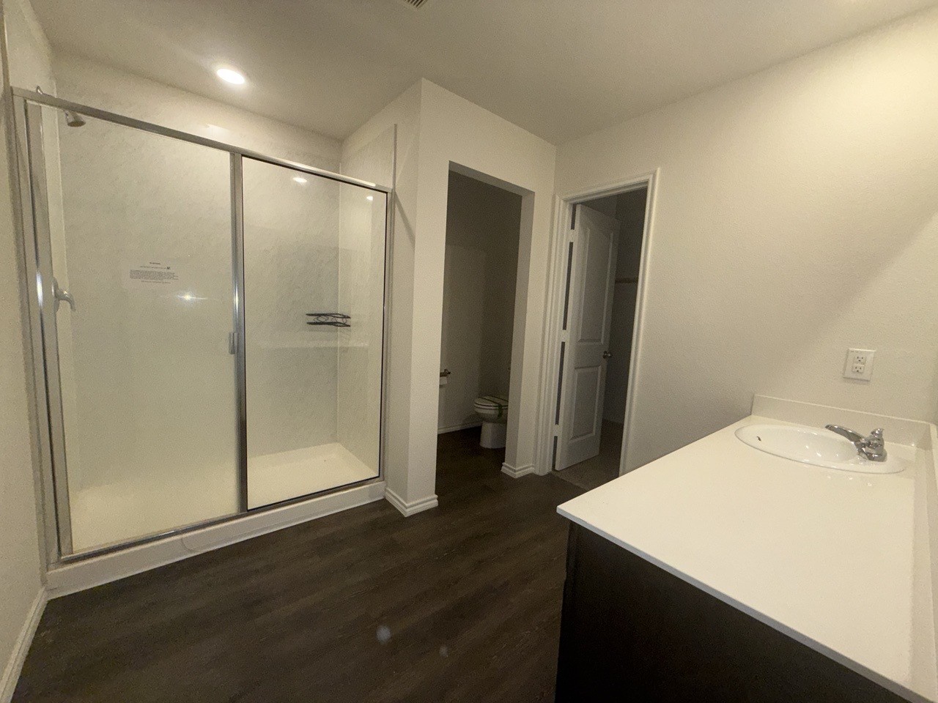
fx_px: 379
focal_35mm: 14
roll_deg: -3.4
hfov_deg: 102.1
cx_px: 469
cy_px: 352
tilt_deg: -5.4
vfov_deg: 85.7
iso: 125
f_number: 2.2
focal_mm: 2.22
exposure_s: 1/120
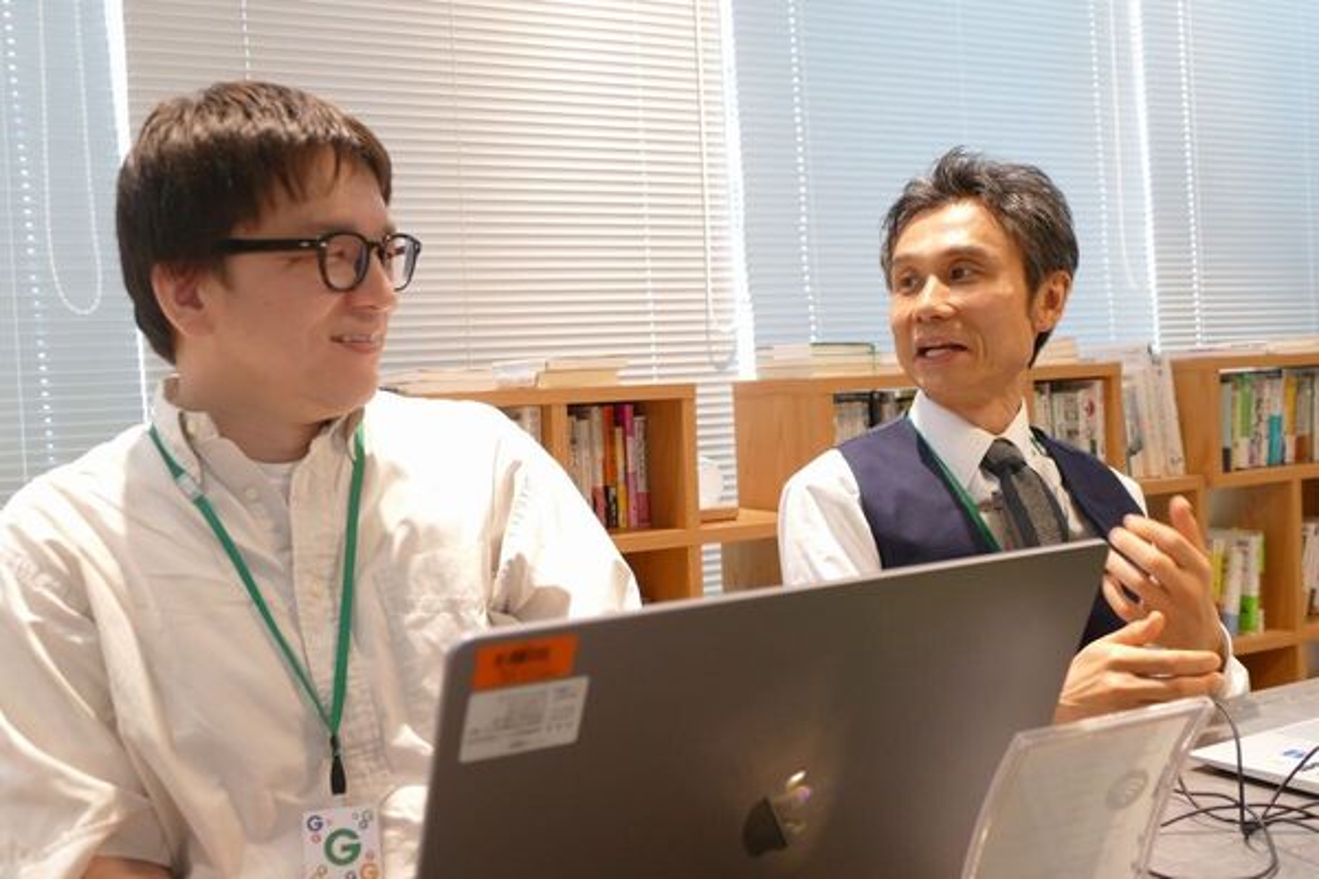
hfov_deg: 50.7
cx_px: 660
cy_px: 440
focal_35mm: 38
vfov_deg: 35.1
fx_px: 1392
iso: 500
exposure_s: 1/80
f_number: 3.1
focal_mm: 13.97
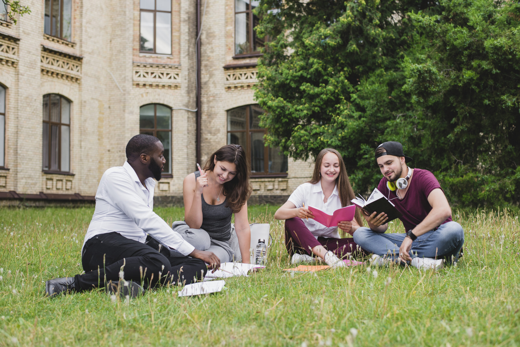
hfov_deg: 39.6
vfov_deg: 27.0
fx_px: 722
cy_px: 174
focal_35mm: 50
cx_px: 260
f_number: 3.2
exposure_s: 1/125
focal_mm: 50
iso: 200
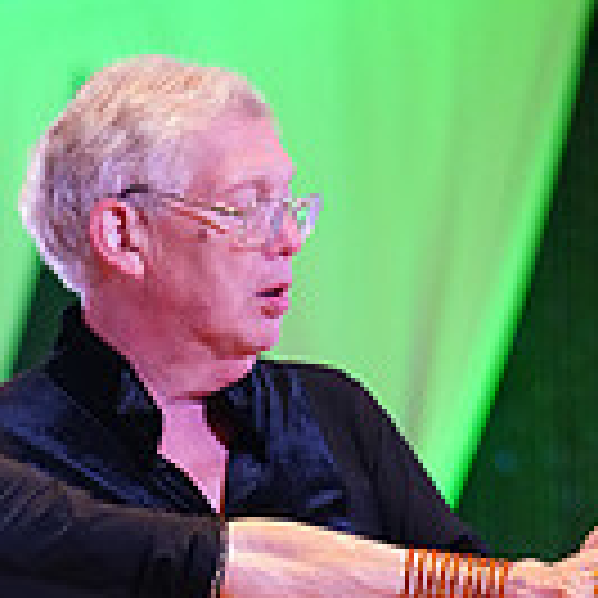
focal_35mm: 259
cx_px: -70
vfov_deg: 6.6
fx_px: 5062
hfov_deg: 6.7
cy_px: 1048
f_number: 2.8
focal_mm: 70
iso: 5000
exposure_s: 1/400
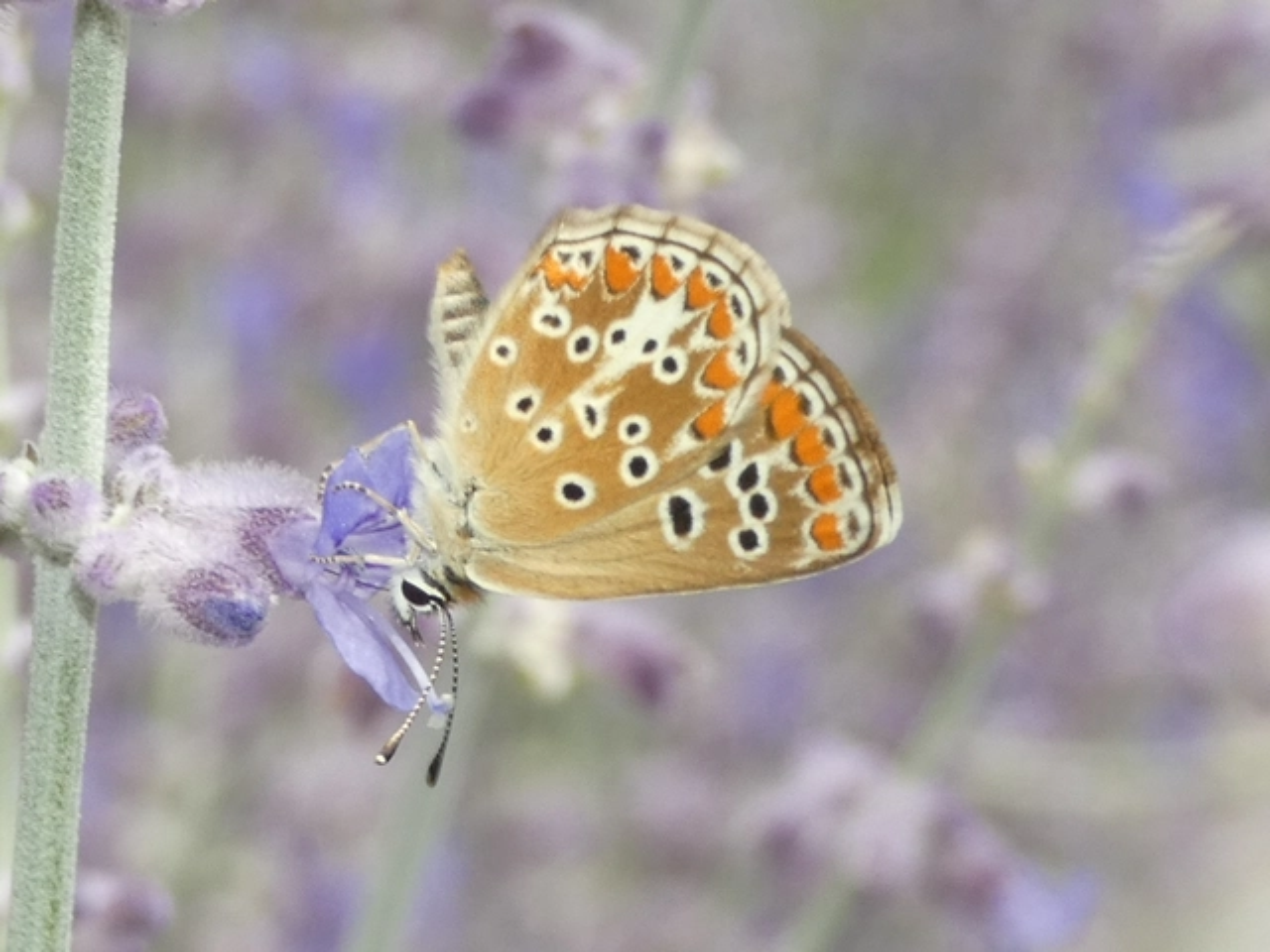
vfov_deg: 12.7
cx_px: 635
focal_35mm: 117
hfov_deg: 16.8
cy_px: 476
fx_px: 4293
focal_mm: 21
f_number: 5.1
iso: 80
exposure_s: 1/125
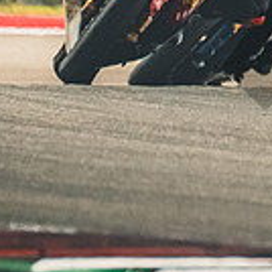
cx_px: 418
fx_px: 19567
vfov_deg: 0.8
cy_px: -86
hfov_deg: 0.8
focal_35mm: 2201
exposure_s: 1/2500
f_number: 5.6
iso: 2500
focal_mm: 400
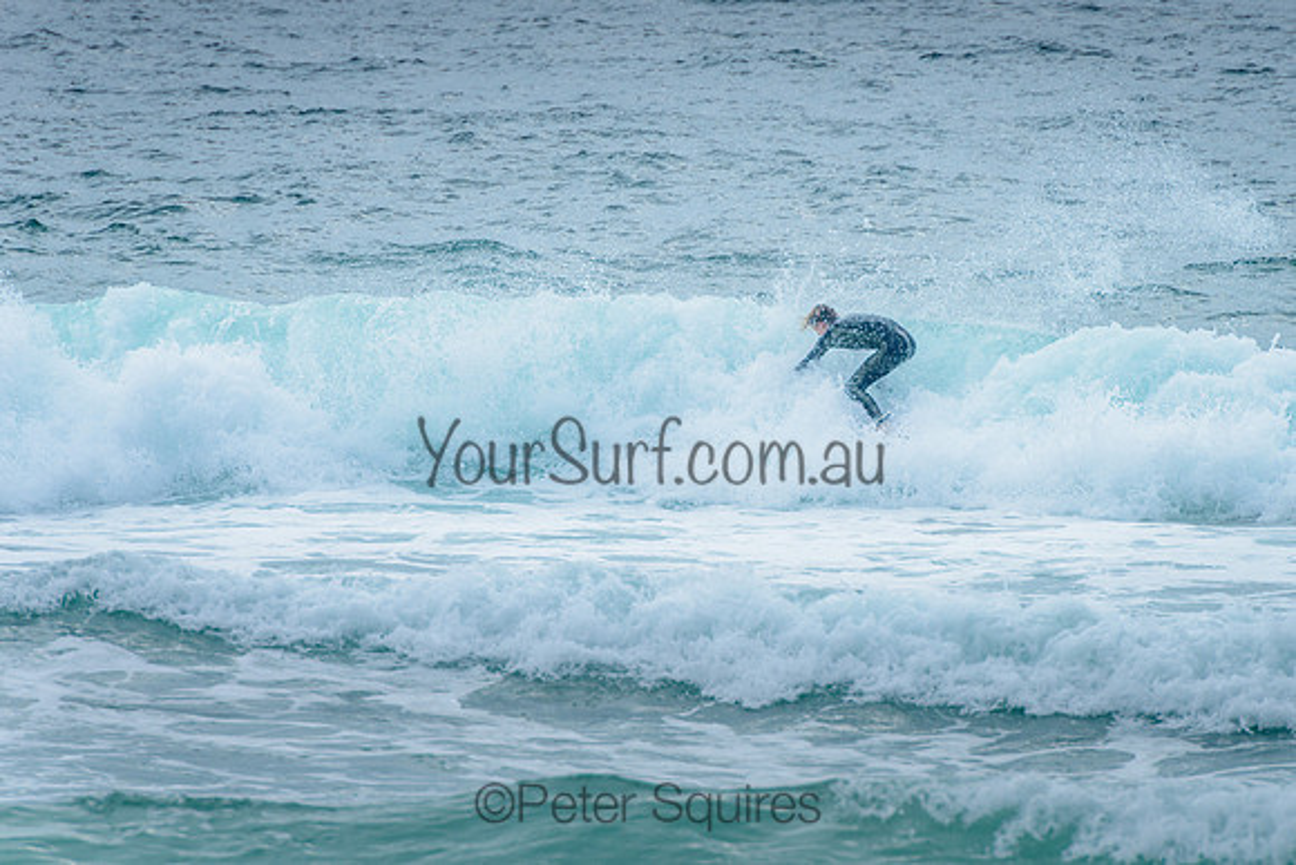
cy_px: 349
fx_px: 17649
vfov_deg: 2.8
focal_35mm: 490
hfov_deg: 4.2
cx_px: 769
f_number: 8
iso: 500
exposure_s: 1/1600
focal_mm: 400
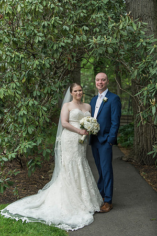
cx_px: 78
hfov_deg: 19.5
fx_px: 458
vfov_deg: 28.8
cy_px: 118
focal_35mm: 70
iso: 500
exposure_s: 1/800
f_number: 2.8
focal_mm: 70
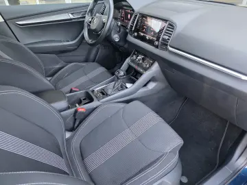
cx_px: 124
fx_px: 164
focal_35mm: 23
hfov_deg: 73.9
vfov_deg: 58.9
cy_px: 92
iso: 320
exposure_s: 1/120
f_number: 1.7
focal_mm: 6.3
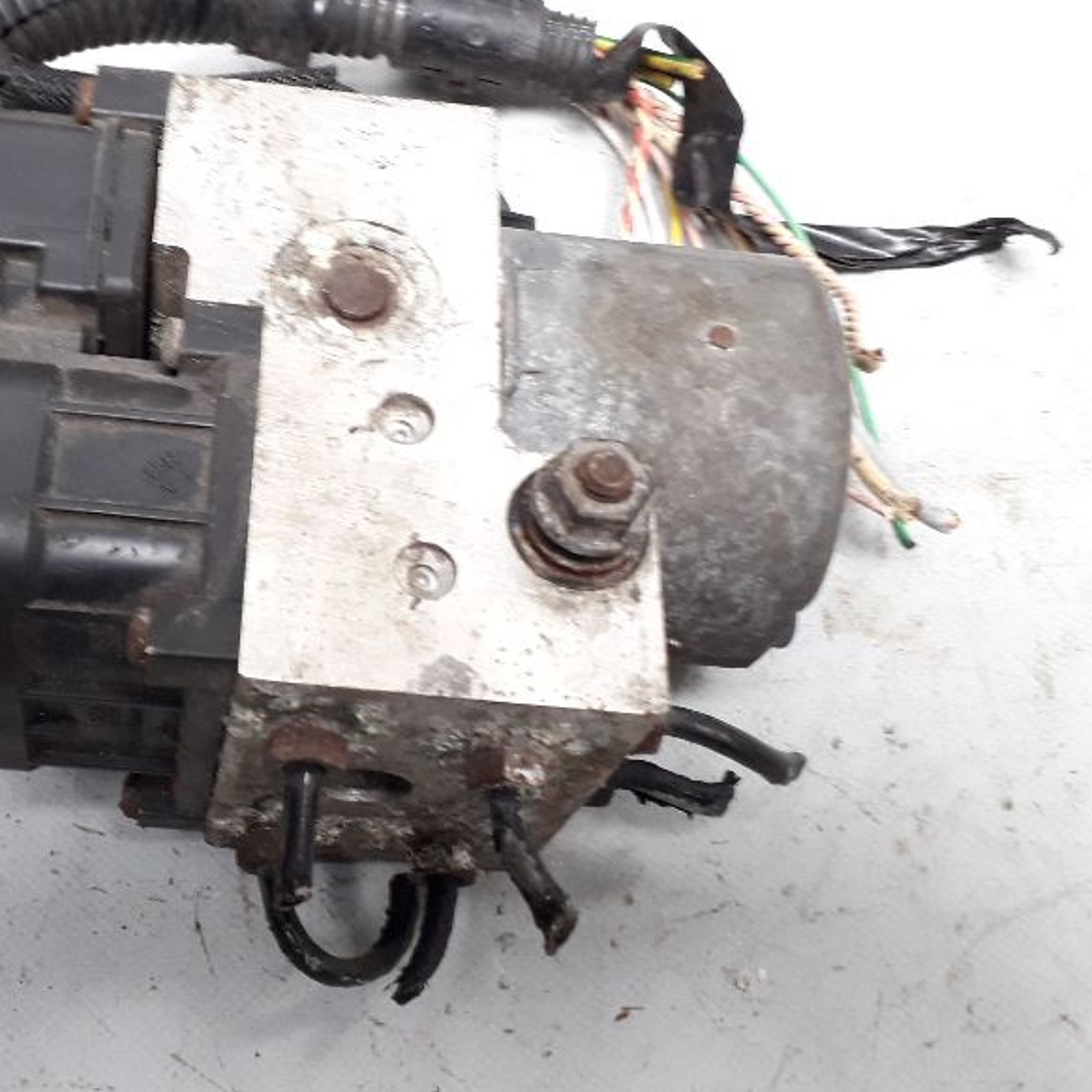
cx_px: 280
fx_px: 1499
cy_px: 441
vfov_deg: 39.9
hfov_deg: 39.0
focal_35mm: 42
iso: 160
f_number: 1.9
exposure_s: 1/25
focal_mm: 3.6
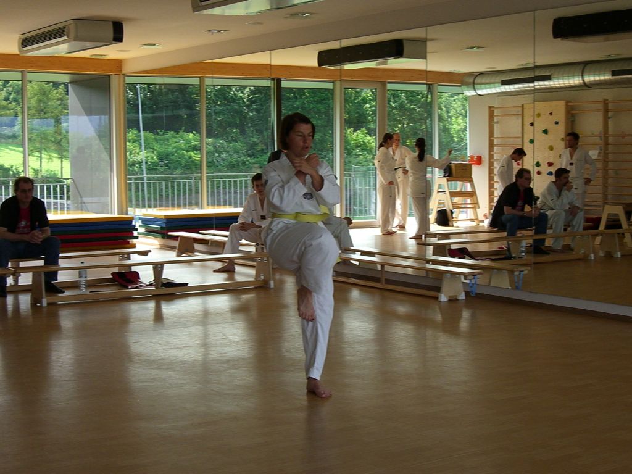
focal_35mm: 57
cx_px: 316
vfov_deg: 25.7
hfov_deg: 33.8
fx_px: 1041
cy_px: 237
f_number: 3.6
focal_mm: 11.8
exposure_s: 1/640
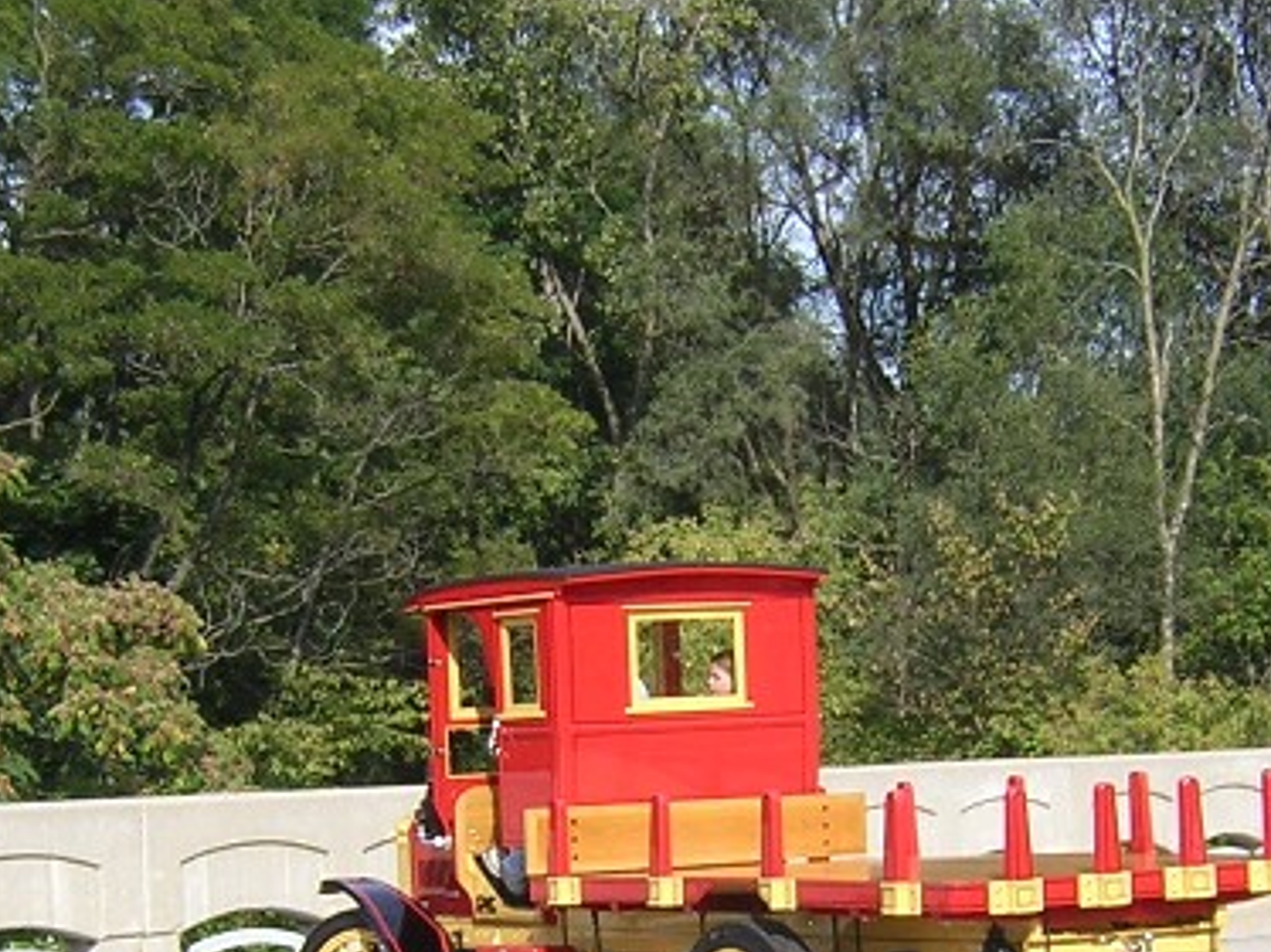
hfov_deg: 21.3
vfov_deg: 15.9
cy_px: 772
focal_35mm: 92
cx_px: 720
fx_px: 3376
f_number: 5.6
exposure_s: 1/167
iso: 100
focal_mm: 5.6
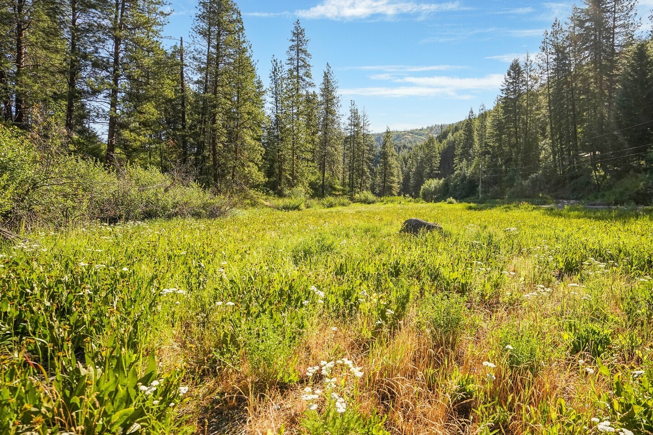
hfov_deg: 86.0
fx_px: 345
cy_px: 196
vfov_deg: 64.4
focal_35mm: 19
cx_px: 386
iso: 2000
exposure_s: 1/4000
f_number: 4.5
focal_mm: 16
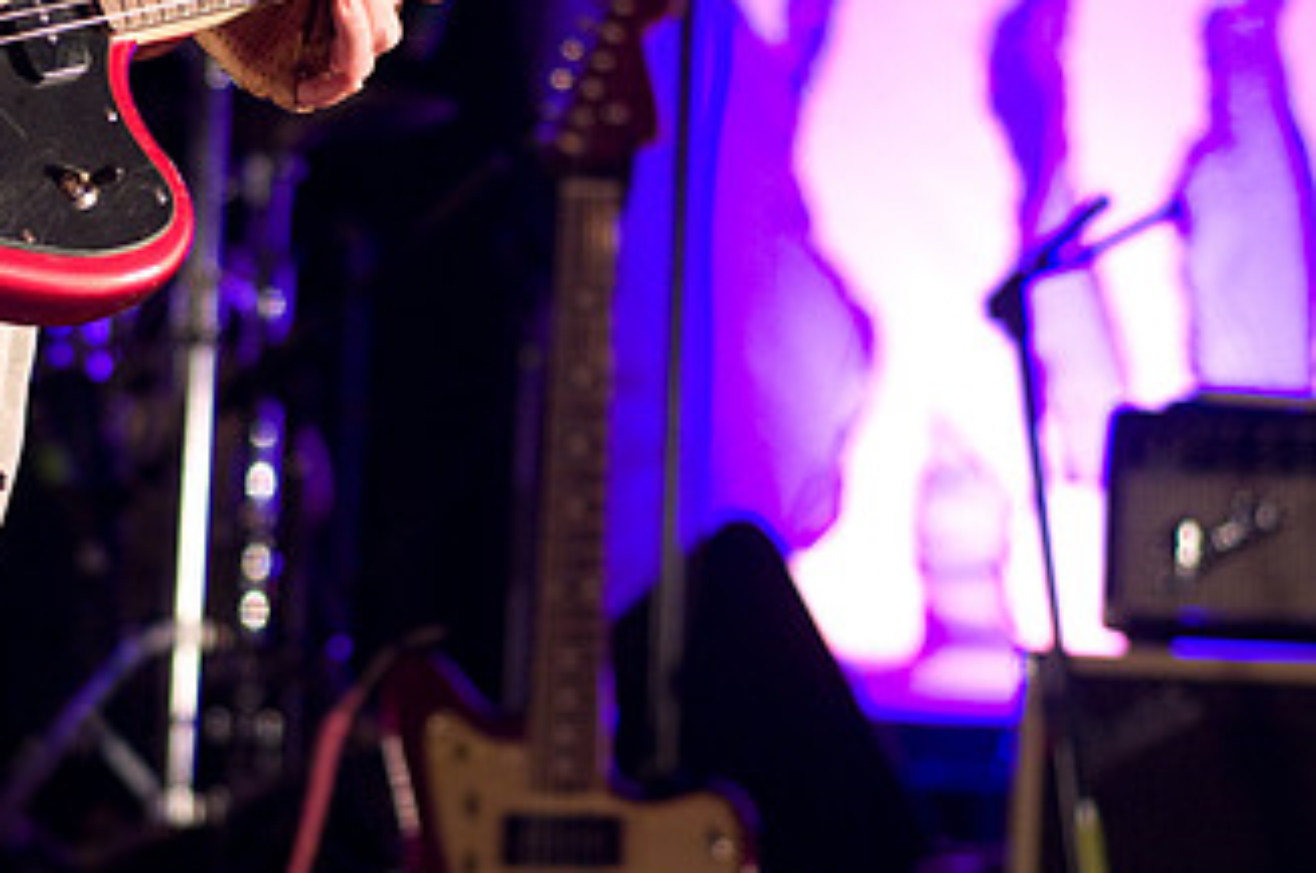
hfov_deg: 15.4
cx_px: 306
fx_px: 4855
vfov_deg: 10.3
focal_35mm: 133
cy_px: 320
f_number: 2.2
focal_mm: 50
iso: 1250
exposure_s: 1/200
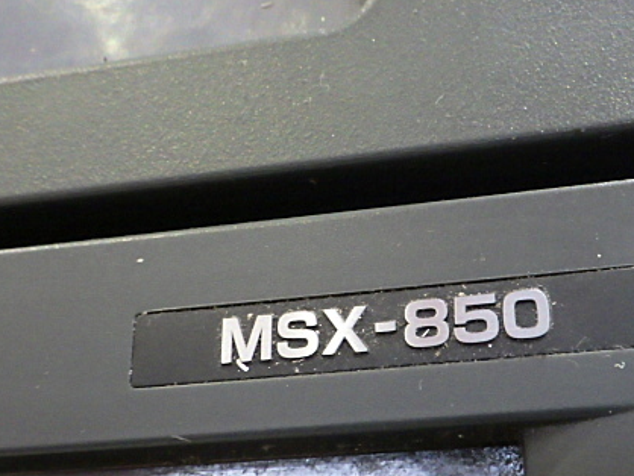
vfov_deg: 28.0
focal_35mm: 52
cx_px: 379
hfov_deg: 36.7
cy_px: 290
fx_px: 953
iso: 1600
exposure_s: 1/30
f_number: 3.8
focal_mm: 6.1
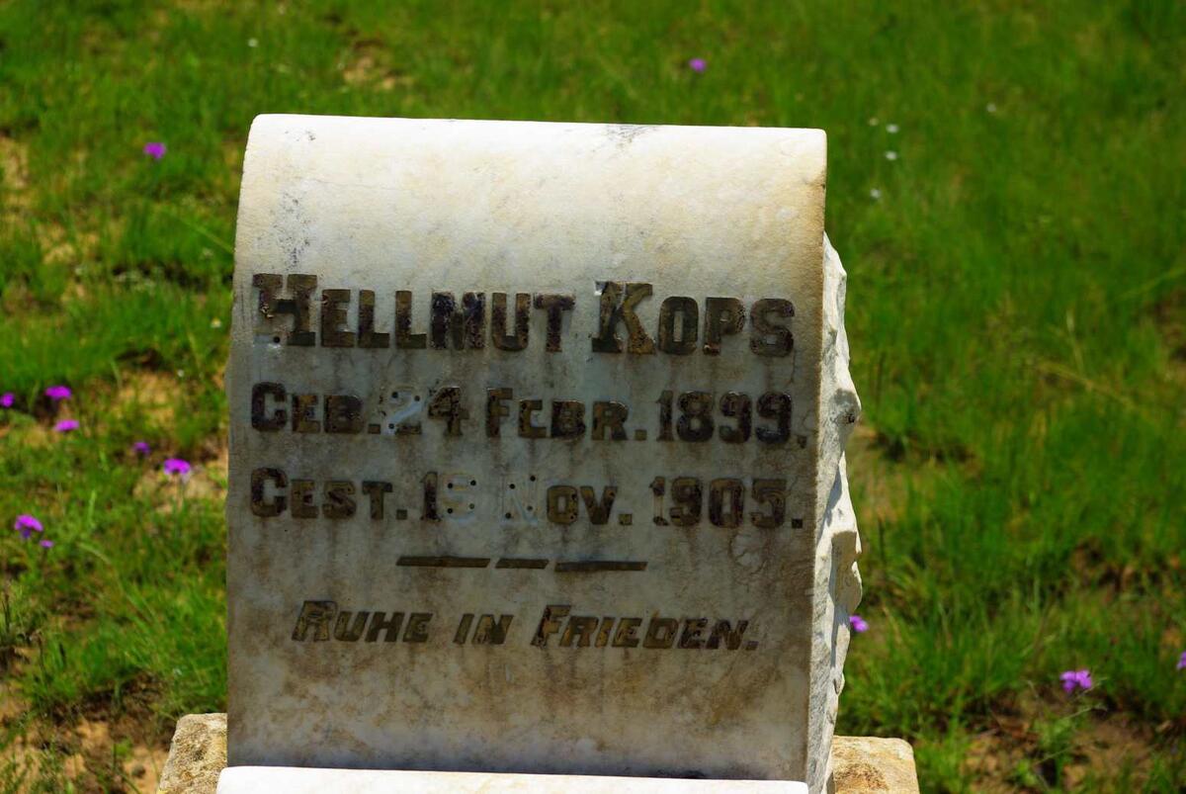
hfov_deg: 24.6
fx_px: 2721
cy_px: 397
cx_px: 593
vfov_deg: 16.6
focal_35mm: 82
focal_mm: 55
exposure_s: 1/250
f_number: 9.5
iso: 100
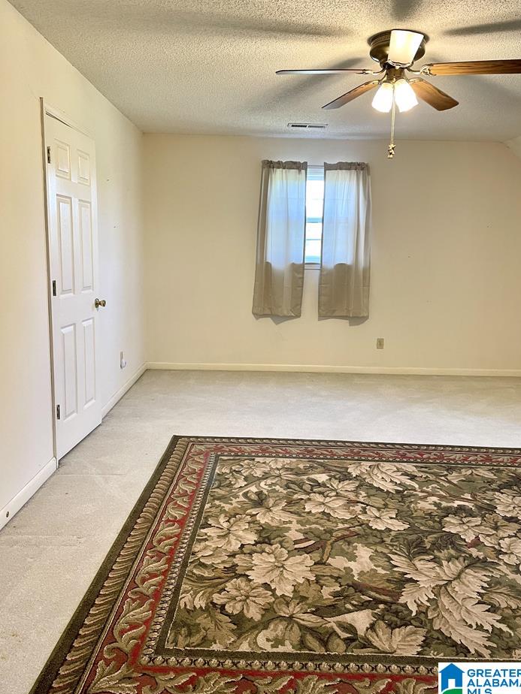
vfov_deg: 65.3
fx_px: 542
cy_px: 336
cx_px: 258
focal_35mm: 27
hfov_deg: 51.4
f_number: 1.6
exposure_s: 1/60
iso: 100
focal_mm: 4.2
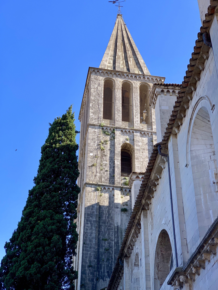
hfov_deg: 28.0
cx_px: 109
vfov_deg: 36.8
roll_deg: -0.3
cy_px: 145
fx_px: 437
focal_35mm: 52
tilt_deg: +37.2
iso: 16
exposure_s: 1/470
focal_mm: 6
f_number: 2.4
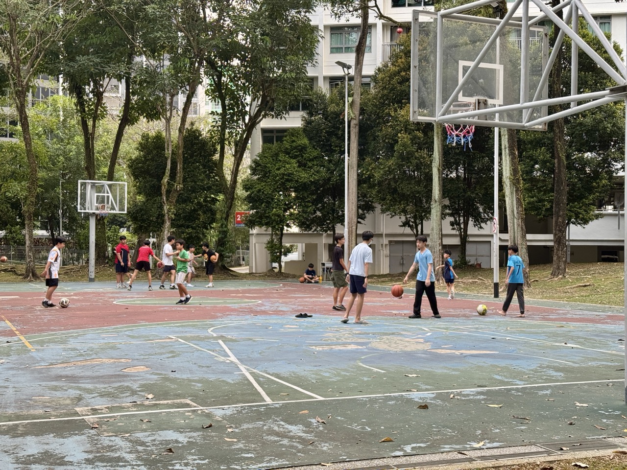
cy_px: 235
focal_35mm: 48
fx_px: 869
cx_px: 314
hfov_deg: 39.7
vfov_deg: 30.3
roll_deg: -0.5
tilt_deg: +0.9
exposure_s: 1/166
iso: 64
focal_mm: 6.76
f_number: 1.78
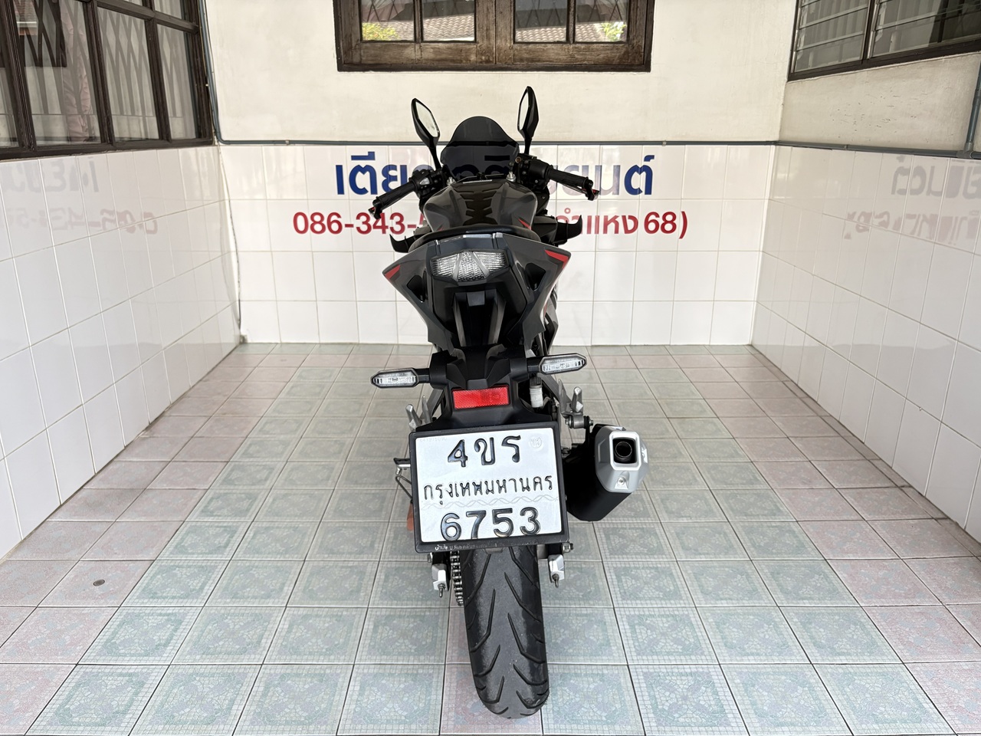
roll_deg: +0.4
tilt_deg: -18.5
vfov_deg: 53.1
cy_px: 368
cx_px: 490
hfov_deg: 67.3
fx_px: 737
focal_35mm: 26
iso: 125
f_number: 1.6
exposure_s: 1/122
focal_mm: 5.96
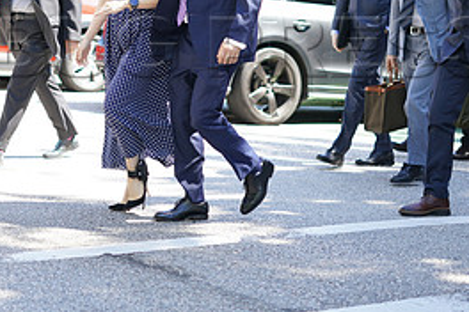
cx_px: 82
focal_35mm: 110
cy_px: 29
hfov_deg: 18.4
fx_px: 1433
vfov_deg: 12.4
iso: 200
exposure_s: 1/500
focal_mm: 50
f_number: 2.2
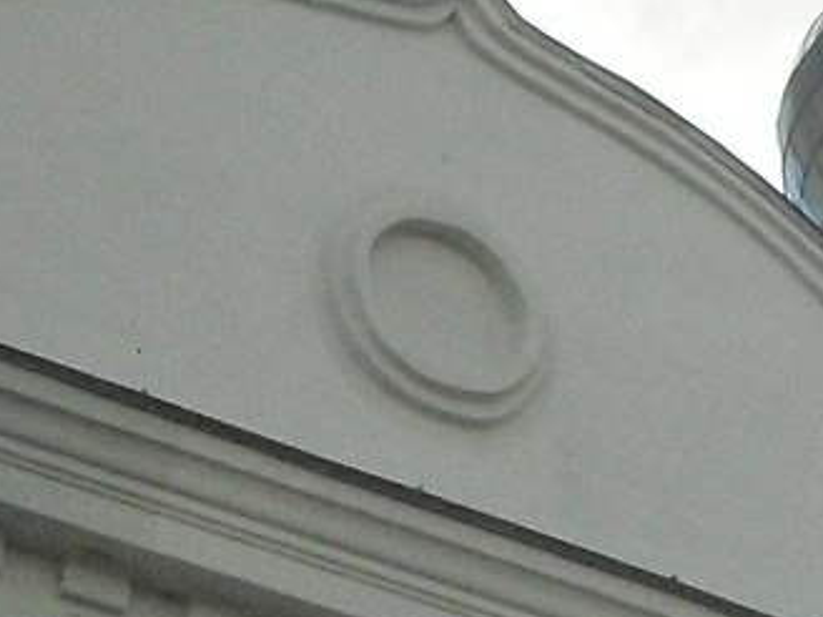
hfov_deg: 11.6
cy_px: 1200
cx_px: 1055
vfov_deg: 8.5
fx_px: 3947
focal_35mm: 166
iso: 400
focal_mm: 6.3
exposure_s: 1/750
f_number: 8.4
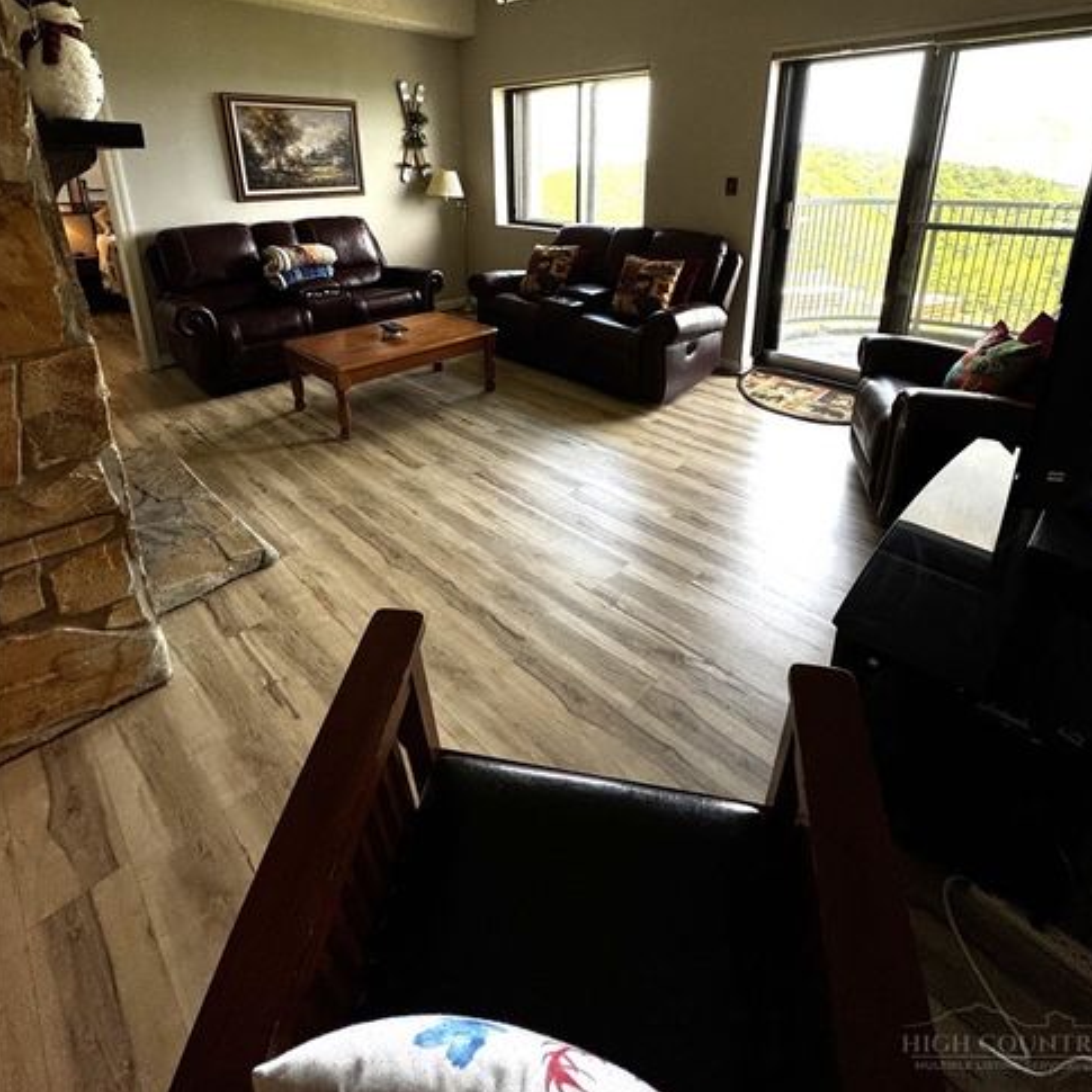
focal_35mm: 17
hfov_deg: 84.0
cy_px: 352
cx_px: 554
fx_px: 607
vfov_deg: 80.8
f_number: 2.2
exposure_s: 1/120
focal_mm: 2.22
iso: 80
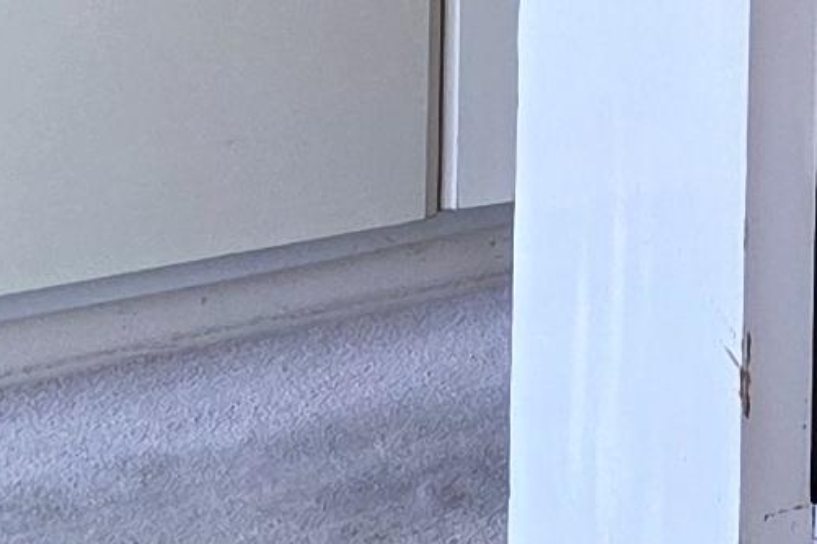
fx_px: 4334
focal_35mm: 191
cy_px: -1316
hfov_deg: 9.3
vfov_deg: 6.3
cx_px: 2115
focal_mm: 6.3
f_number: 1.7
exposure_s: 1/180
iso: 200
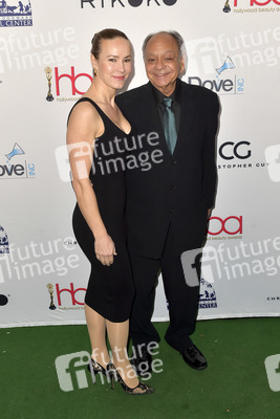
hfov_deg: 41.1
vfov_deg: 58.7
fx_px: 373
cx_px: 140
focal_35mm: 32
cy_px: 210
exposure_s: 1/250
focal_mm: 32
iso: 400
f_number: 6.3
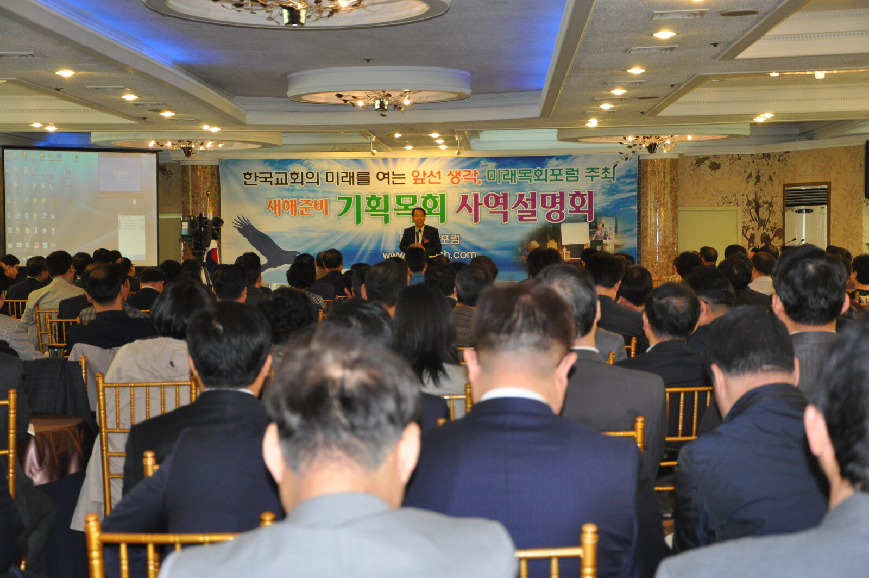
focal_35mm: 68
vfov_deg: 20.1
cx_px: 434
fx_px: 1628
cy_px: 289
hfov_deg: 29.9
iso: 800
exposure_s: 1/60
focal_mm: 45
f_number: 4.8
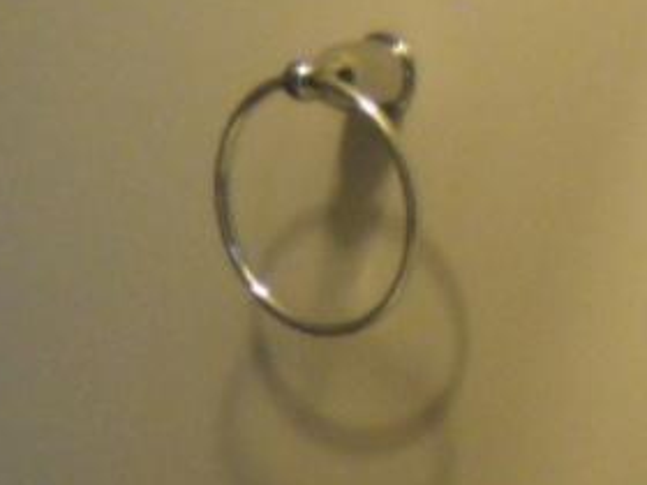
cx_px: 481
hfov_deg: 10.7
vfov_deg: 7.7
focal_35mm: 185
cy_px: 963
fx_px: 3458
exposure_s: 1/60
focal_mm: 6.4
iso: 250
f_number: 3.6
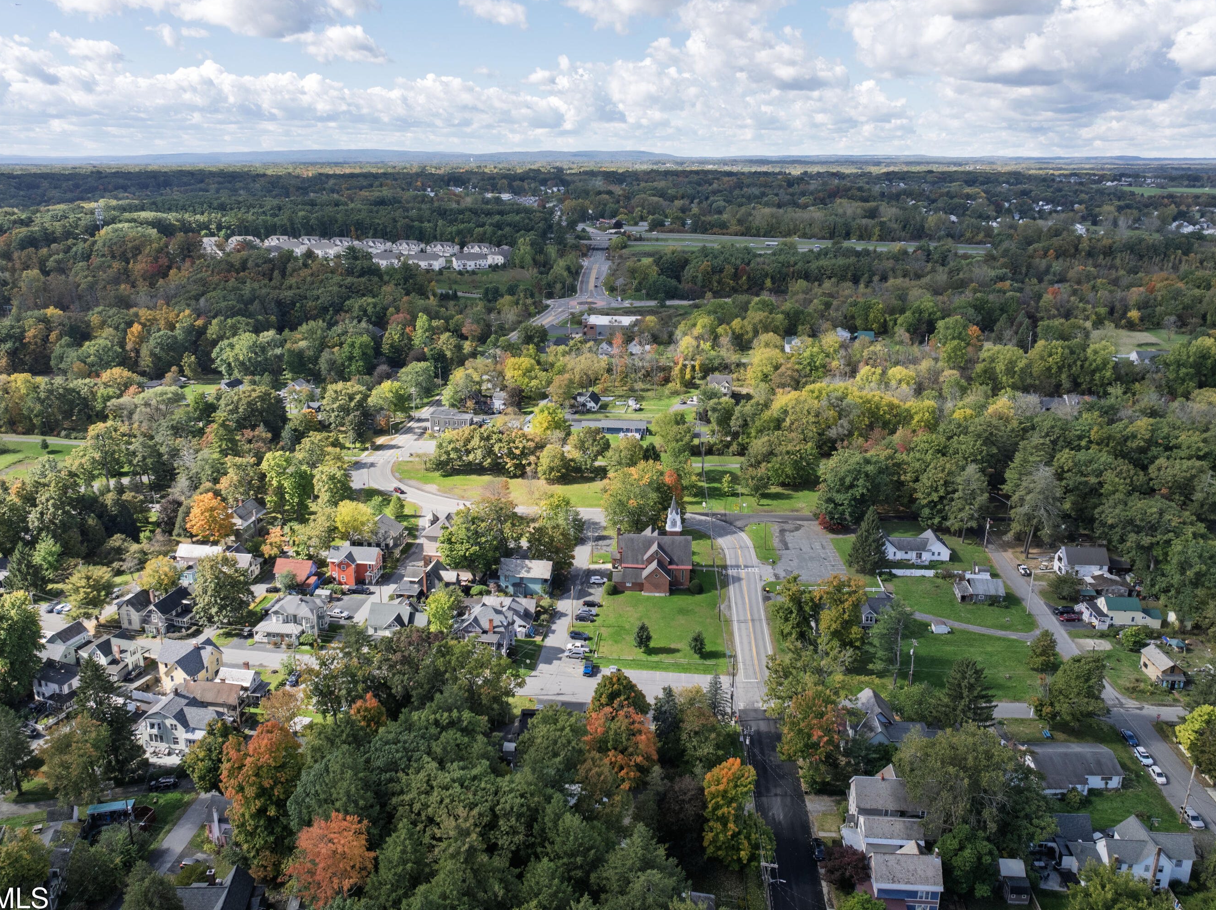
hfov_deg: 65.3
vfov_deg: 51.3
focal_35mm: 27
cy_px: 433
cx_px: 583
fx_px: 948
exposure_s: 1/2000
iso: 260
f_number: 2.8
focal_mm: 12.29
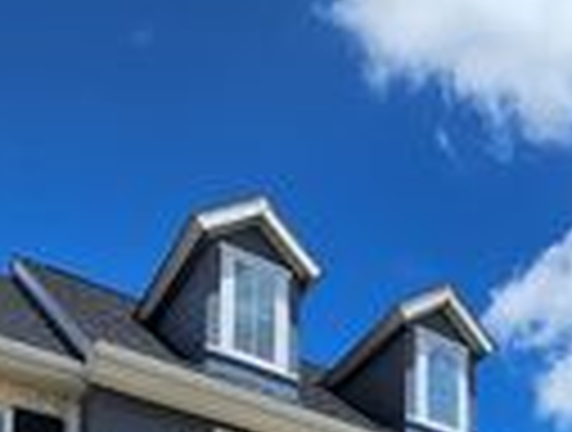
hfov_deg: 31.9
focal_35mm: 51
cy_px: 803
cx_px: 667
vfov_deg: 19.8
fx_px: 845
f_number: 2.2
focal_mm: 2.2
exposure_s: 1/5243
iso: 50
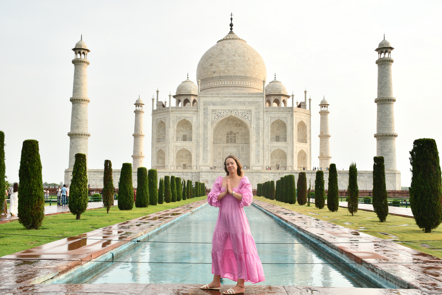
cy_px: 148
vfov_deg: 34.2
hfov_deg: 49.6
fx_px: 479
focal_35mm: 39
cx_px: 221
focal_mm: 26
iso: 200
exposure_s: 1/200
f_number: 6.3
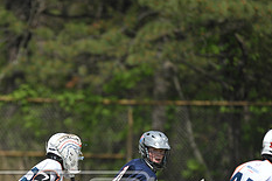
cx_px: 21
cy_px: 214
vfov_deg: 1.9
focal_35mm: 723
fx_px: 5459
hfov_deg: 2.9
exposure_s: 1/5000
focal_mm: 290
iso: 640
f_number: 4
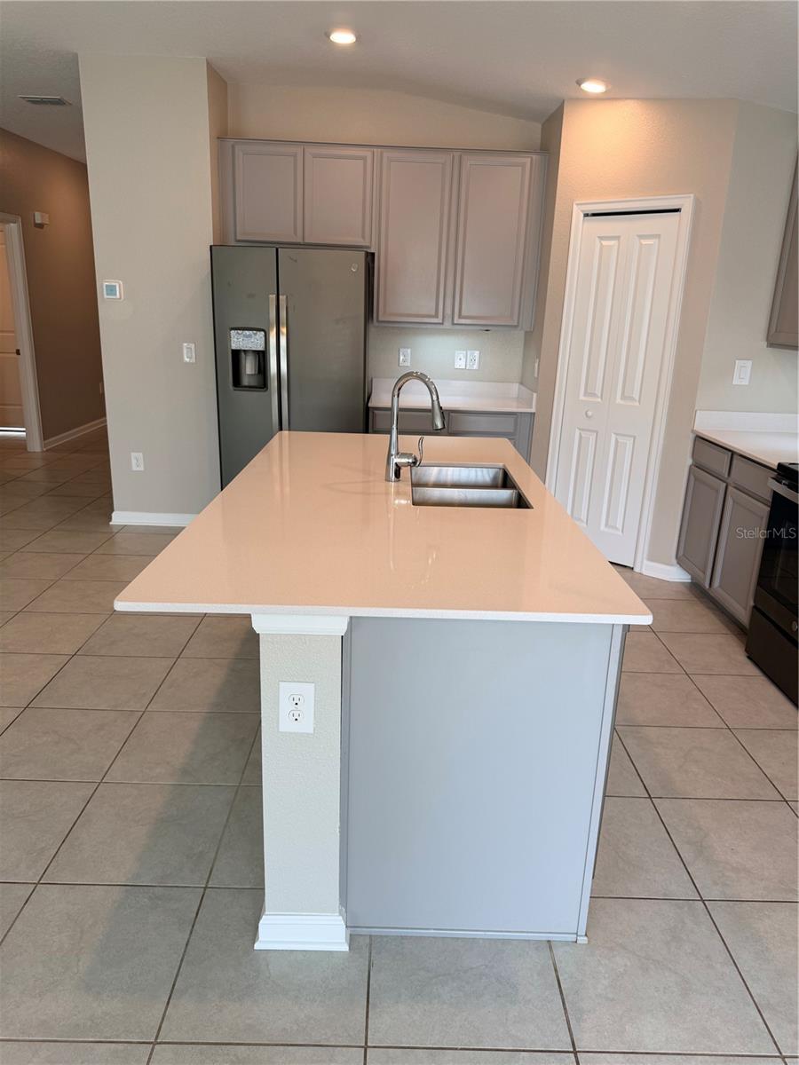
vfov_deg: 71.6
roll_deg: -2.4
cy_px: 532
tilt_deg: -15.8
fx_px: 739
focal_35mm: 24
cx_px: 400
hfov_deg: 56.8
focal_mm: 6.76
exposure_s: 1/120
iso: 64
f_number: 1.78
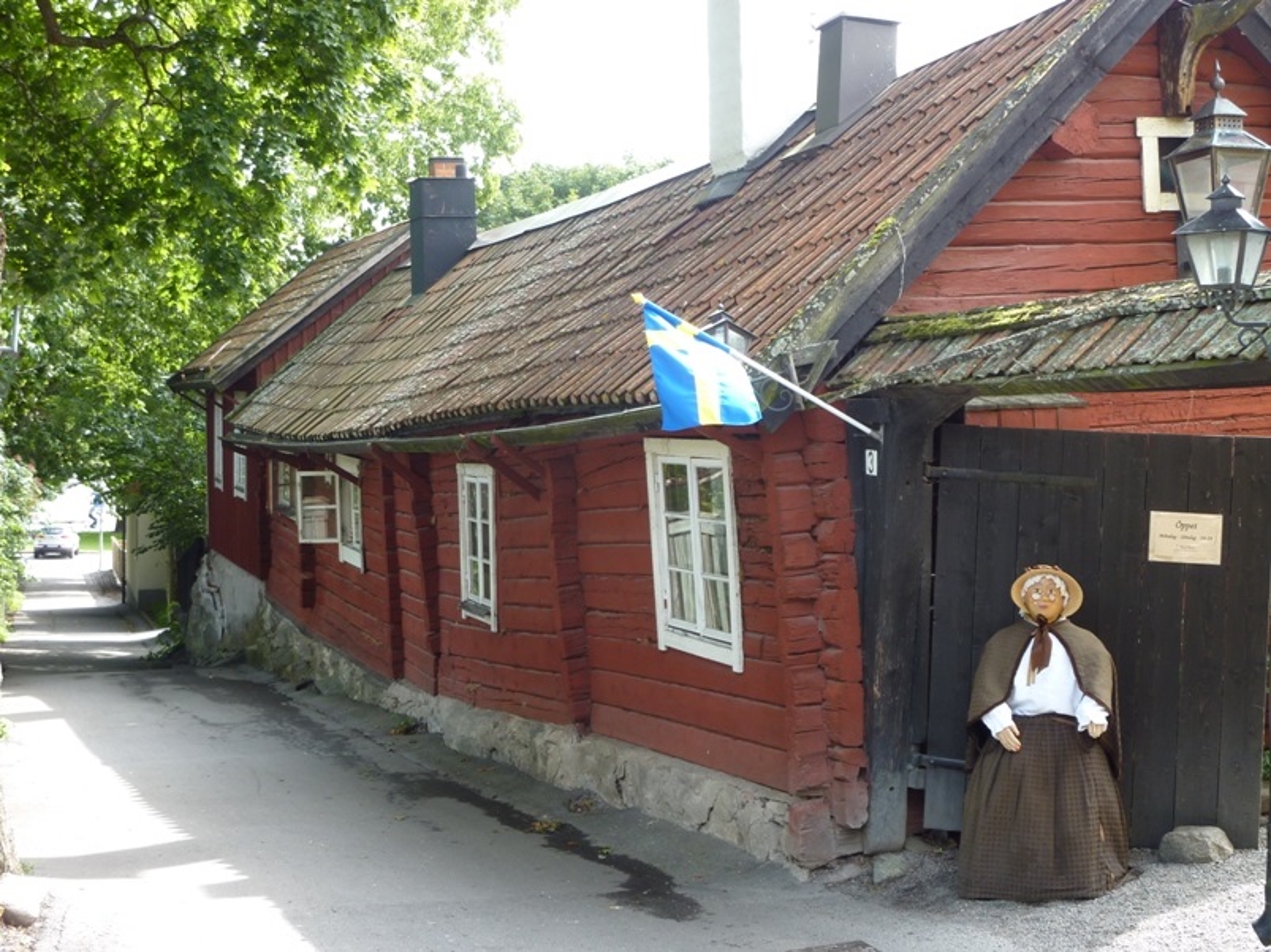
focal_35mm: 55
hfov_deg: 34.9
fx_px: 2019
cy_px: 476
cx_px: 636
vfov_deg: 26.6
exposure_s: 1/60
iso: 80
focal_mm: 9.1
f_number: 3.9
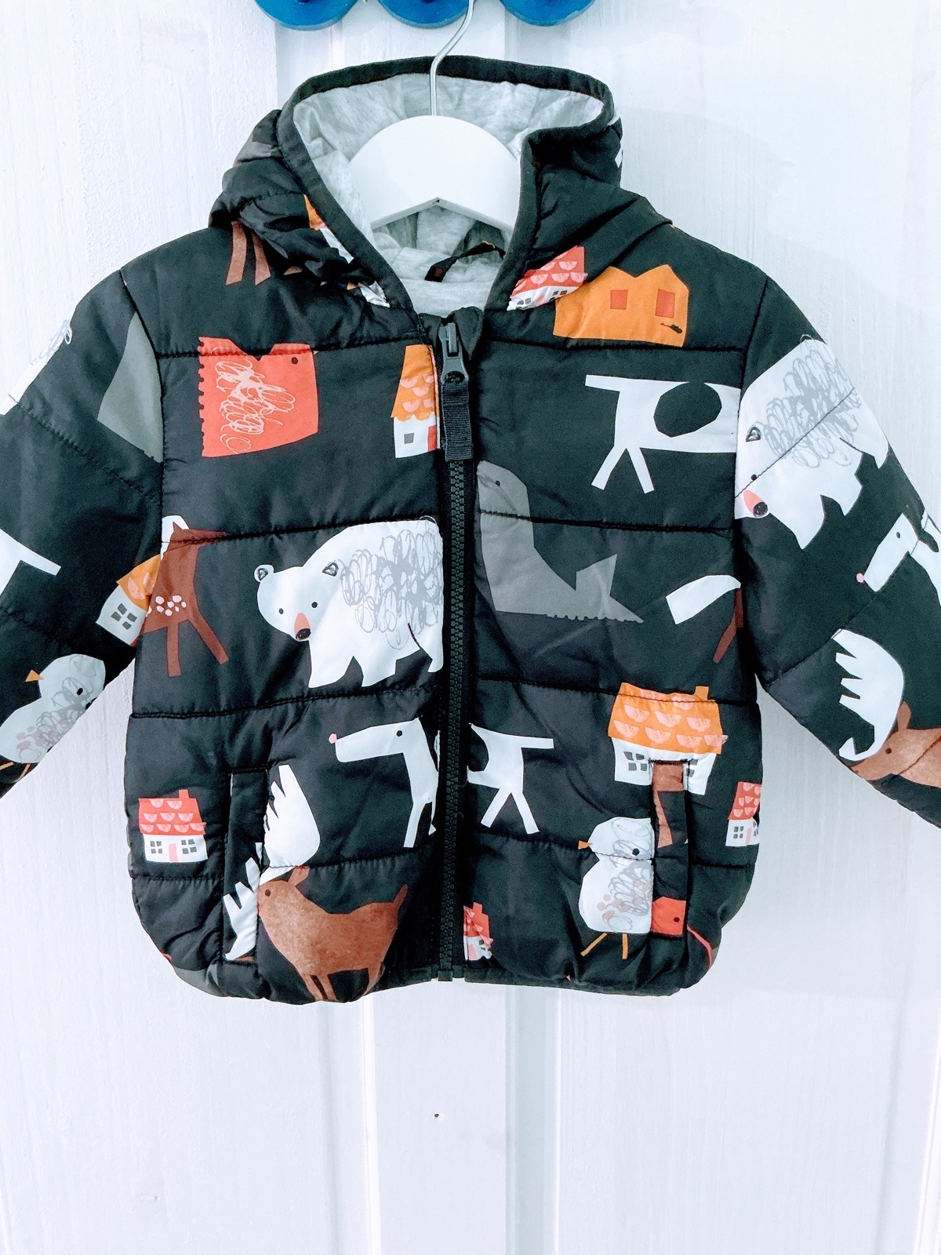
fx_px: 1051
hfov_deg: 48.2
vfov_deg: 61.7
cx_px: 470
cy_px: 628
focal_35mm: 29
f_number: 1.8
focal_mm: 3
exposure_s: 1/33
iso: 200
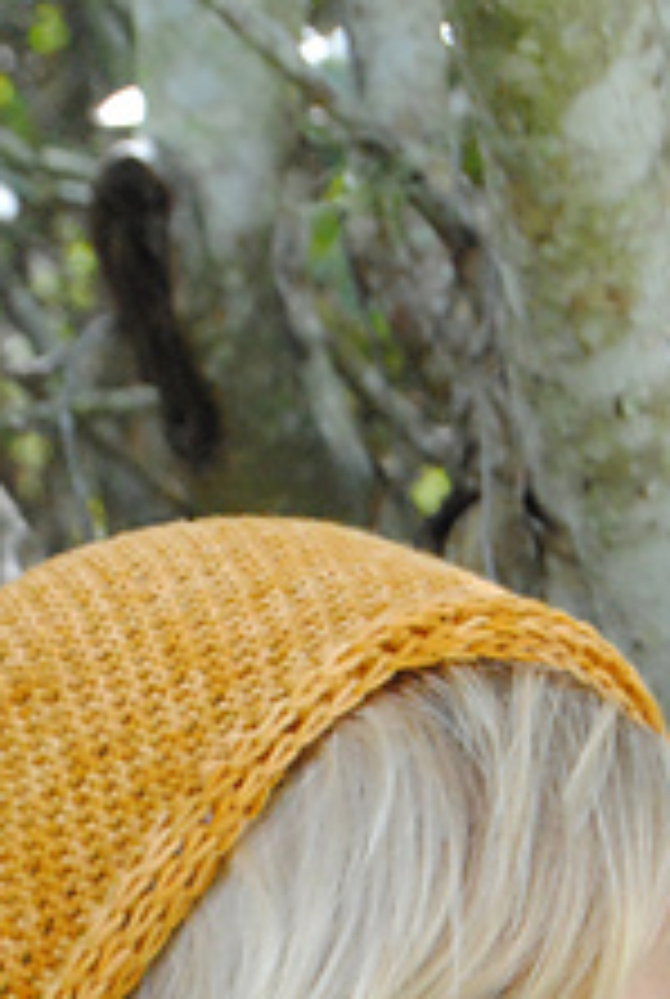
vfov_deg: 8.6
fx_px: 6597
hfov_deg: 5.8
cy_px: 1184
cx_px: 144
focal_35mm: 237
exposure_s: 1/320
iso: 1600
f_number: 9
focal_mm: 55
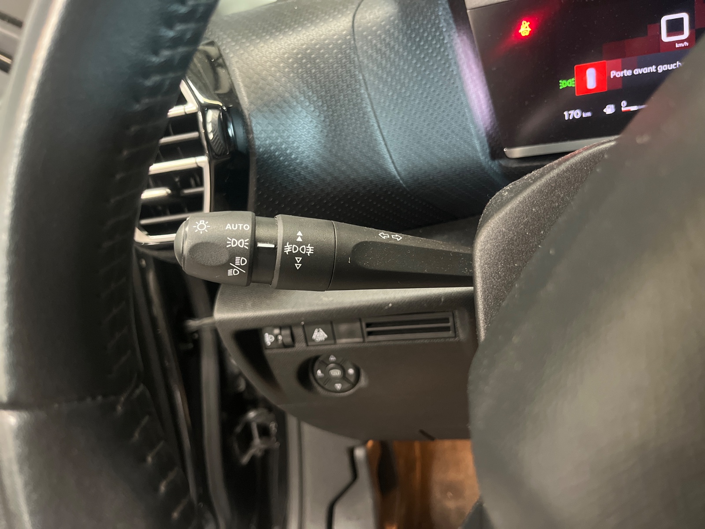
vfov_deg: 53.1
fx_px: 530
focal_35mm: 26
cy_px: 264
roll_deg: +12.2
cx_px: 352
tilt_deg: -22.3
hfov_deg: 67.3
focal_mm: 5.1
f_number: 1.6
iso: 500
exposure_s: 1/36
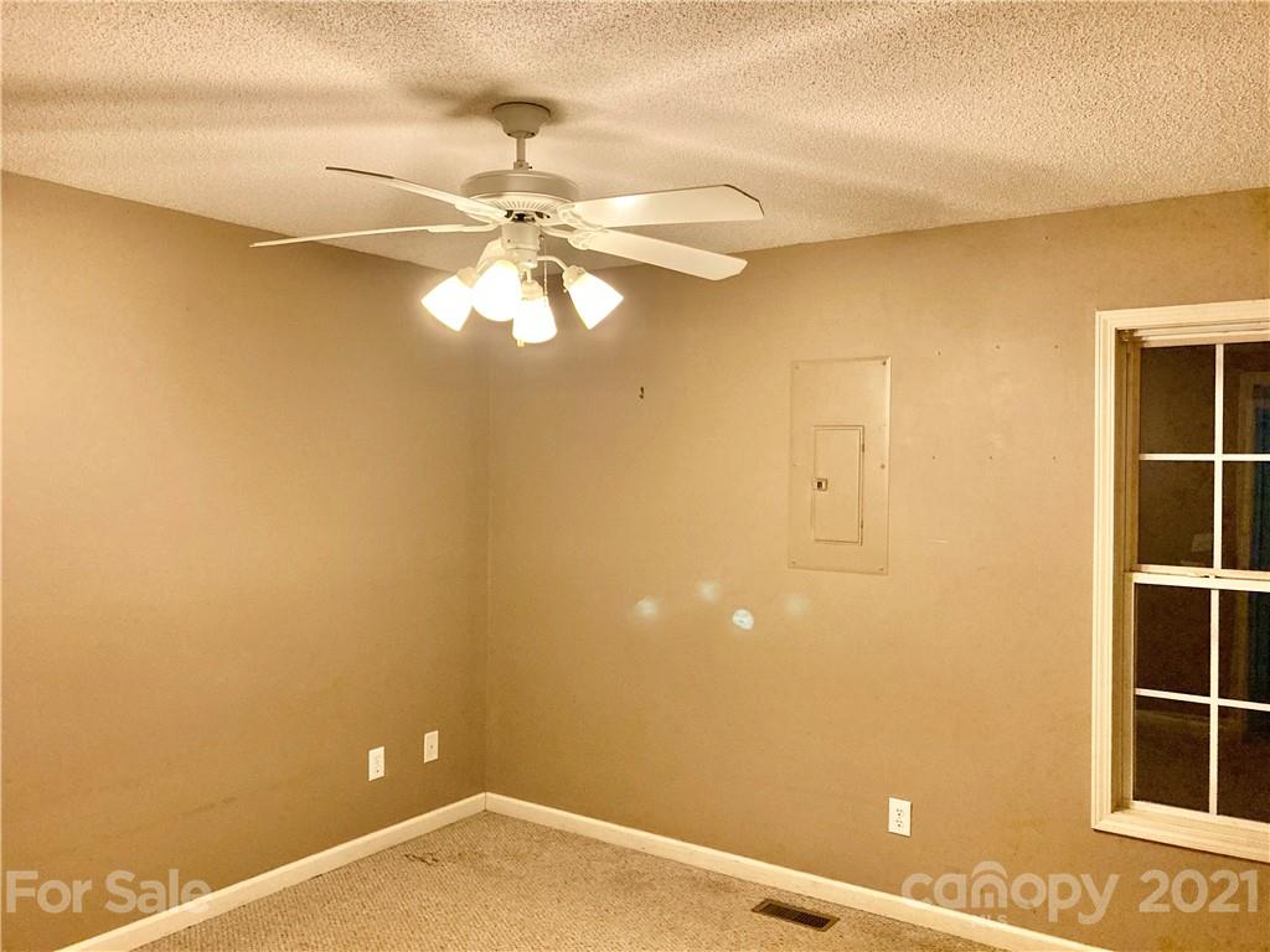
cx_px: 635
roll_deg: +0.0
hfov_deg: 63.4
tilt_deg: +0.9
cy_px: 476
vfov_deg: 49.7
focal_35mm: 28
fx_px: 1027
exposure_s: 1/40
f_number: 1.8
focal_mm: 3.99
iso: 250
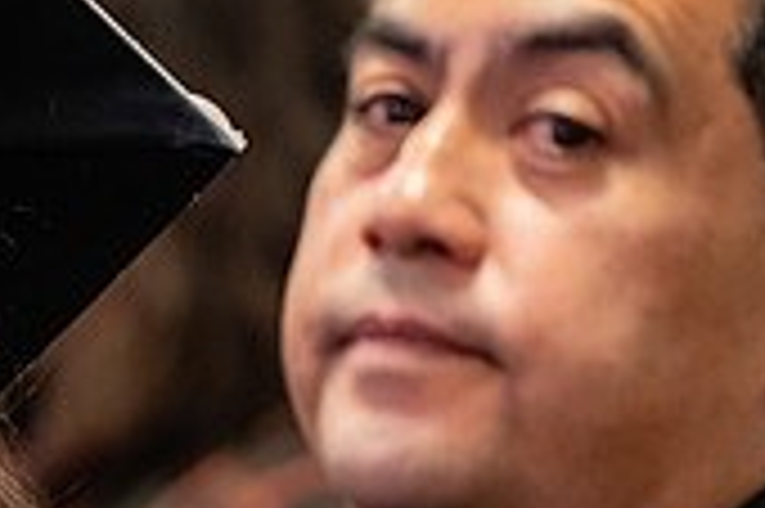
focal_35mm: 687
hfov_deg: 3.0
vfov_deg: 2.0
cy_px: 410
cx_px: -425
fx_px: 14584
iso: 3200
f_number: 2.8
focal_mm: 180
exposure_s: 1/125
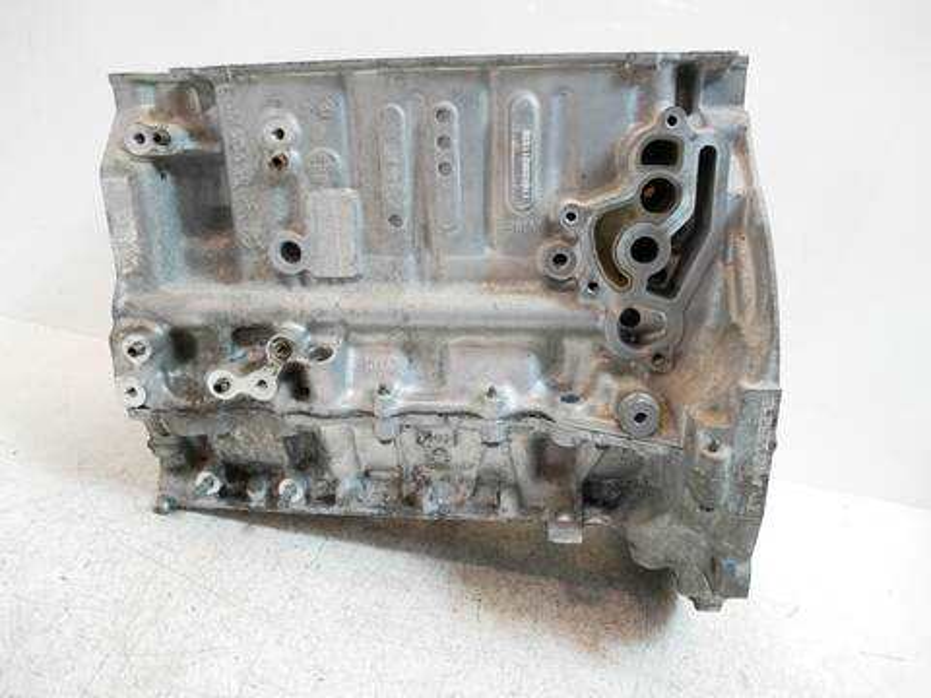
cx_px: 466
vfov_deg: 56.8
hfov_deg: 71.6
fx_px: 645
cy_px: 349
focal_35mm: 24
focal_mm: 12
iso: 400
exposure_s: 1/60
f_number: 3.5
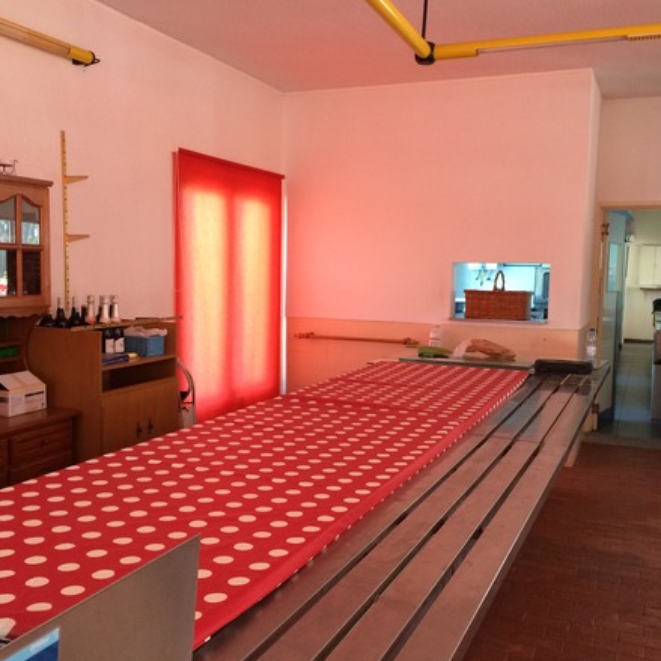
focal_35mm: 35
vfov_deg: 47.2
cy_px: 352
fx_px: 756
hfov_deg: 47.2
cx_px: 328
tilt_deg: -5.6
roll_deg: -1.1
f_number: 2.2
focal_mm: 4.15
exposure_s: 1/30
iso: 160
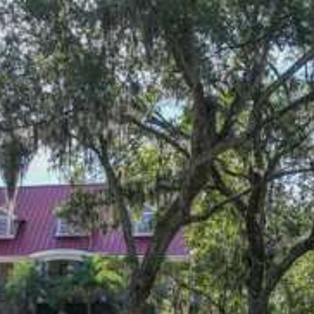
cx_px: 19
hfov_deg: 29.1
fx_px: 575
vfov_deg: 29.3
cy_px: 282
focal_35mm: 56
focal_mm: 12.29
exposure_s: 1/2500
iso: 320
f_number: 2.8
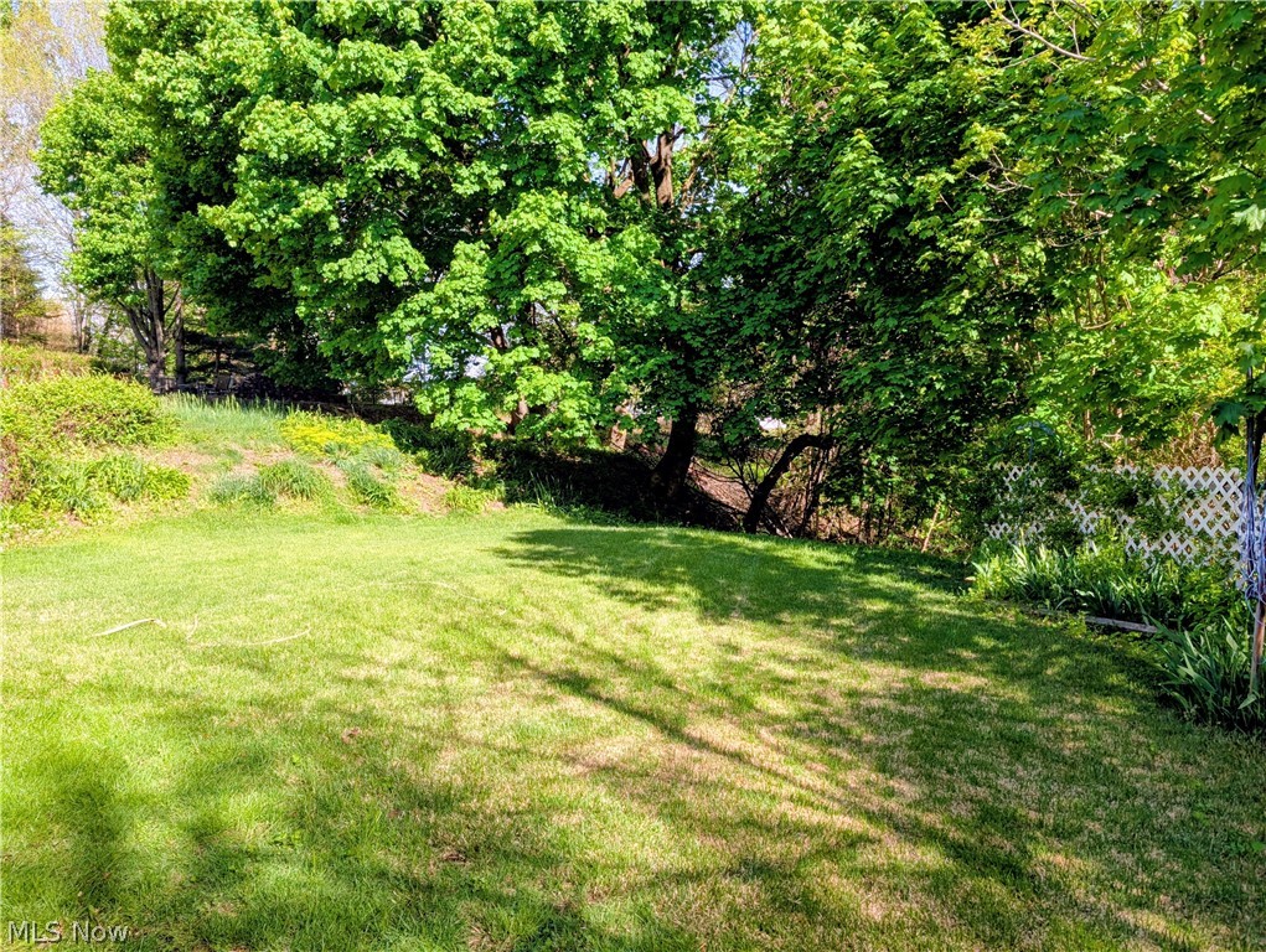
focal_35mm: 24
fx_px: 879
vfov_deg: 56.9
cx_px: 633
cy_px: 476
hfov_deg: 71.5
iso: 21
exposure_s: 1/314
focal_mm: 6.9
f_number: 1.68
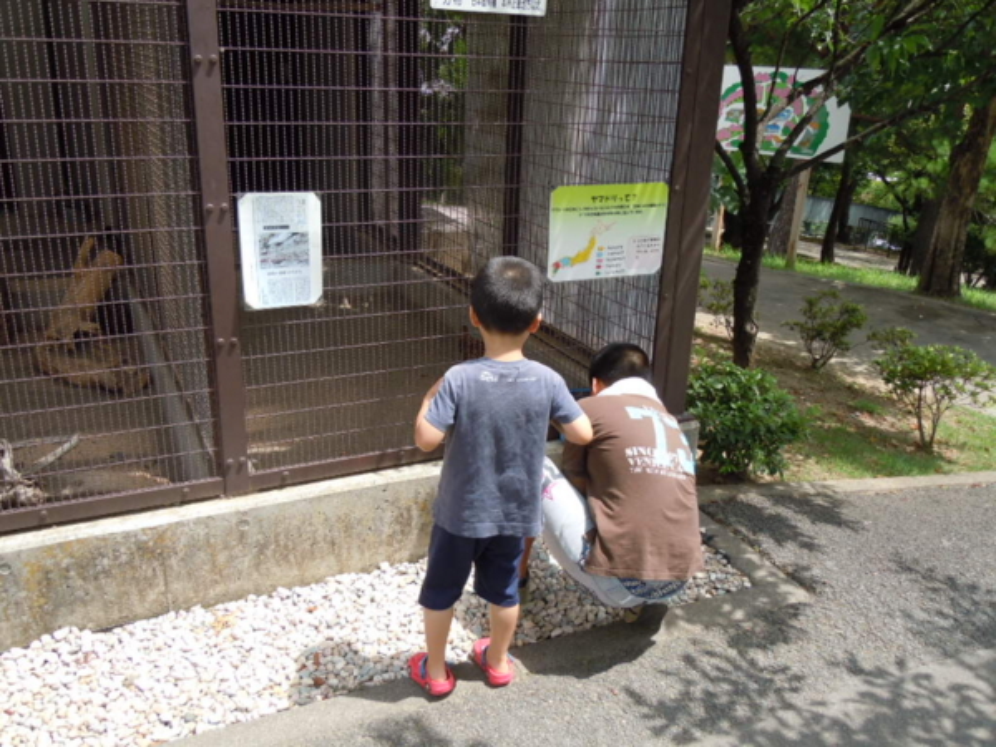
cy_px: 374
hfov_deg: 60.0
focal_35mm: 30
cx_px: 498
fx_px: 863
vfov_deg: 46.8
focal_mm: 5.4
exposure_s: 1/400
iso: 100
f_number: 3.5
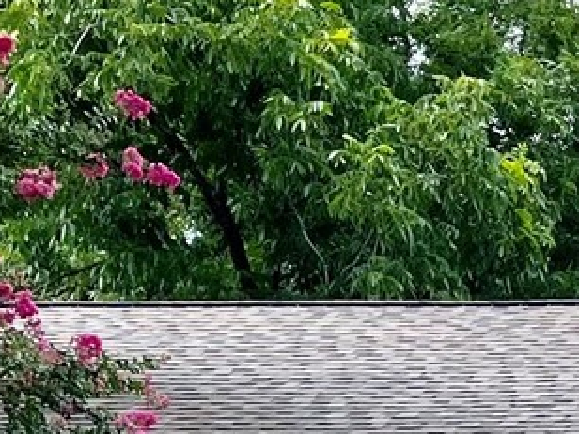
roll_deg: -0.5
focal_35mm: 166
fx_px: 2777
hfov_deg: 11.0
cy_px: 870
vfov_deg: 8.5
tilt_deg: -1.2
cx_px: 1085
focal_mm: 5.1
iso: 32
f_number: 1.6
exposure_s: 1/831
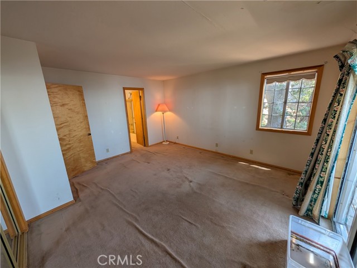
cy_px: 134
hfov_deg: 110.5
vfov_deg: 94.6
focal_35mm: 12
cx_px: 178
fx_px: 124
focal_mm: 2.02
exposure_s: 1/120
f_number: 1.7
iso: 42
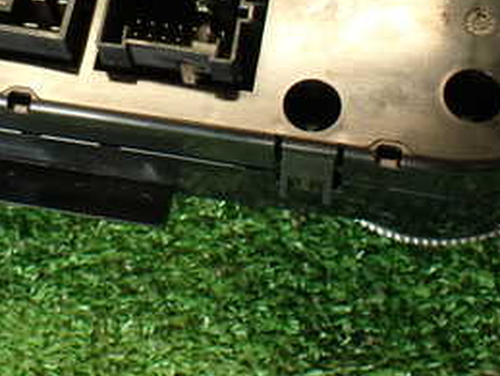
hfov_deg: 25.9
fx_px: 1070
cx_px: 114
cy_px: 23
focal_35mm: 74
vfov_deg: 19.5
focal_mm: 5.79
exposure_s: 1/30
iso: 200
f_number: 2.4
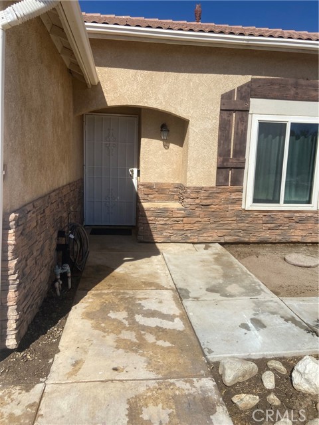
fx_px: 319
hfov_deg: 53.1
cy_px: 212
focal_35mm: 26
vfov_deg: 67.3
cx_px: 160
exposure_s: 1/4608
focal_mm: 4.25
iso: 32
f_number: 1.8
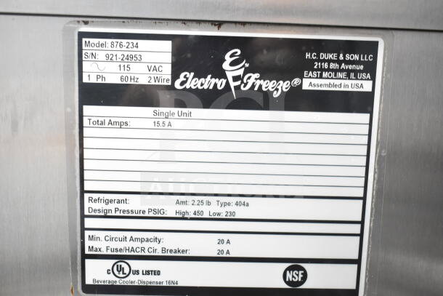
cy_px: 148
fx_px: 498
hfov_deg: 47.9
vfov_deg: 33.0
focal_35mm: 40
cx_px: 222
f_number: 4
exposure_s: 1/40
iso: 1600
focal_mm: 27
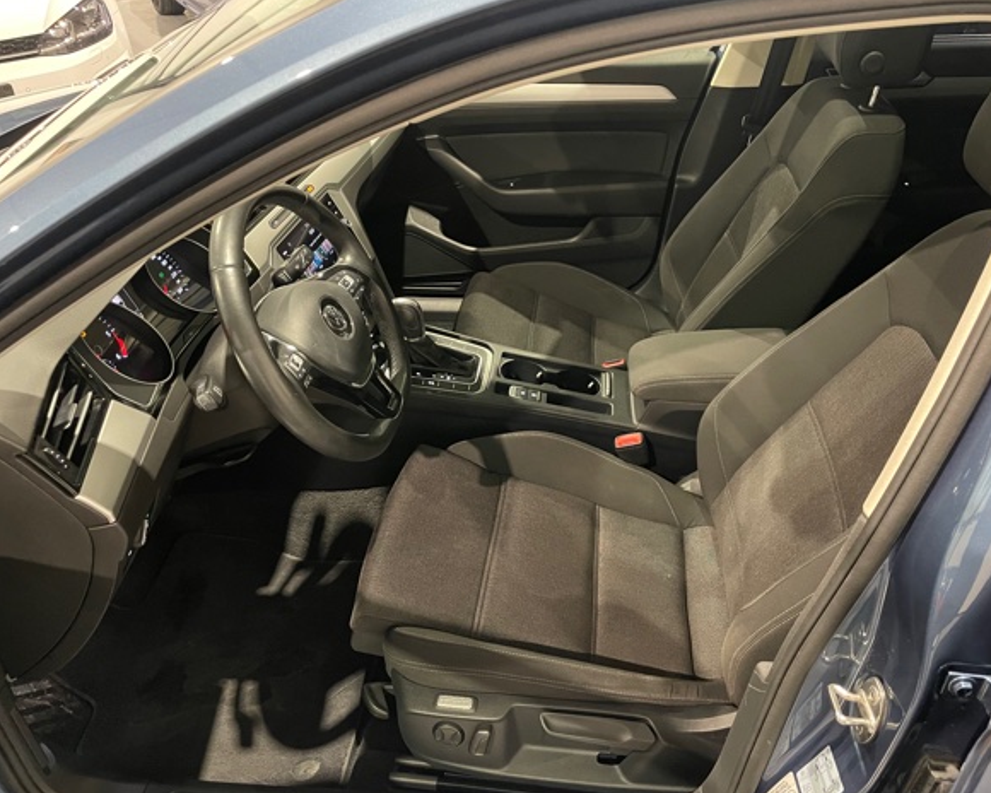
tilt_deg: -35.6
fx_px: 821
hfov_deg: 62.2
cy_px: 400
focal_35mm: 28
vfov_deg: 51.5
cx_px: 516
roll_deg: +0.6
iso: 640
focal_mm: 4.2
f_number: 1.6
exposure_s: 1/25
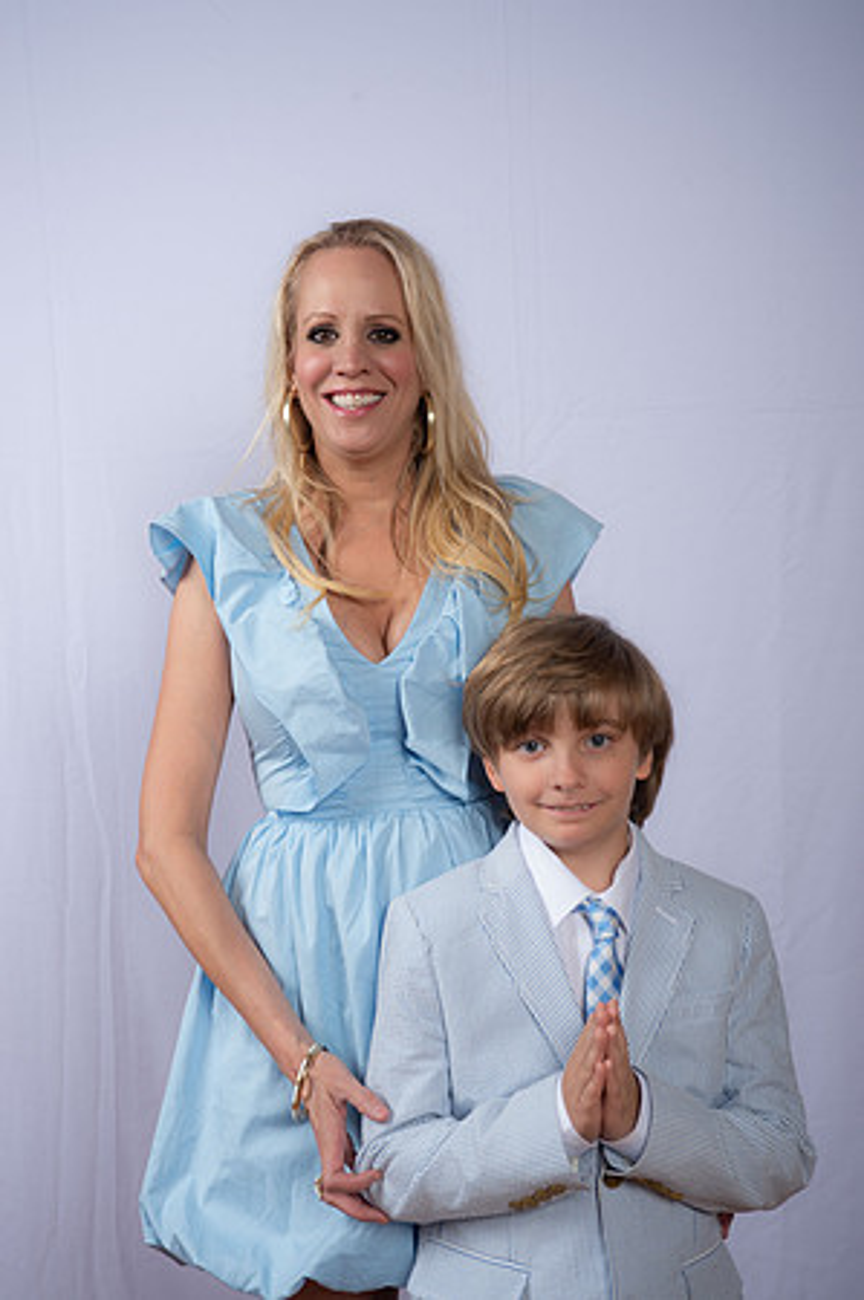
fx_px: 2093
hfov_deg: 23.3
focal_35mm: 58
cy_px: 650
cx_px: 432
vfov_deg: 34.5
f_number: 8
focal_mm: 58
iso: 250
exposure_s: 1/160
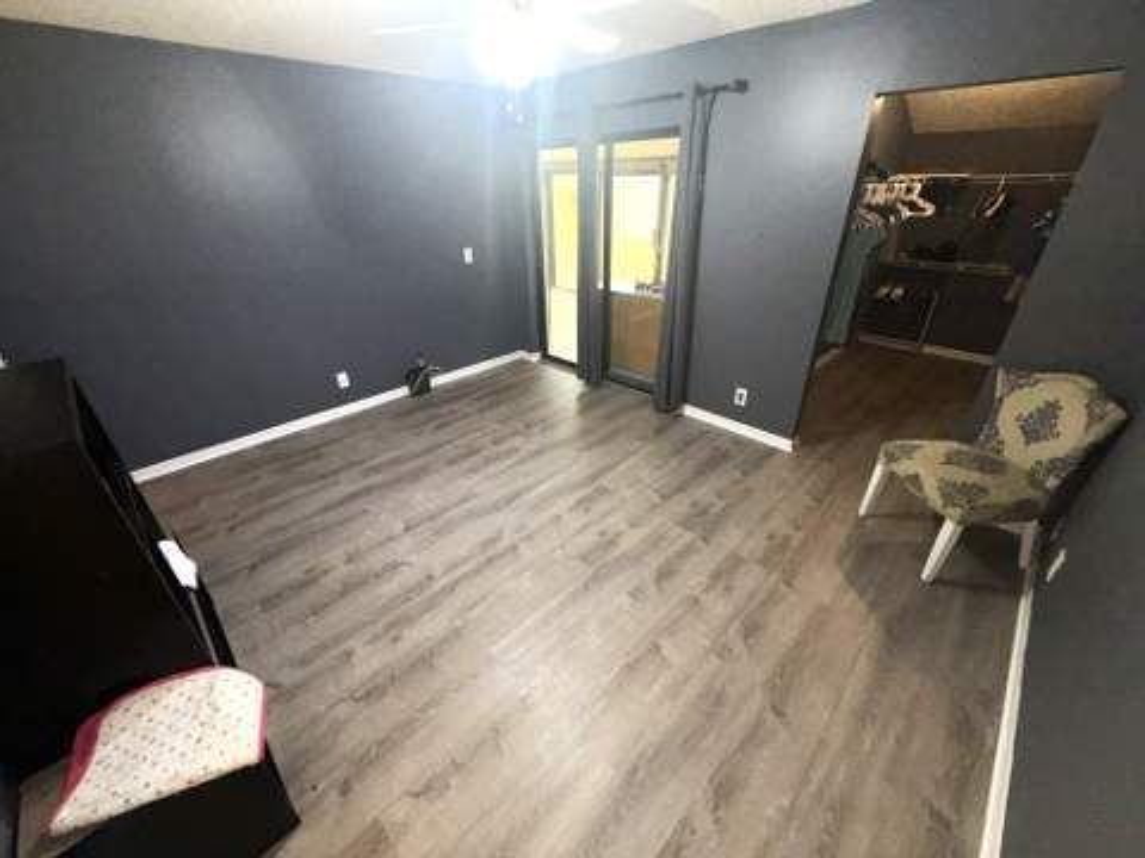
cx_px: 572
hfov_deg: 102.1
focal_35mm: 14
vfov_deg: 85.7
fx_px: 463
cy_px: 429
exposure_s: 1/60
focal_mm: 2.22
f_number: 2.2
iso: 125
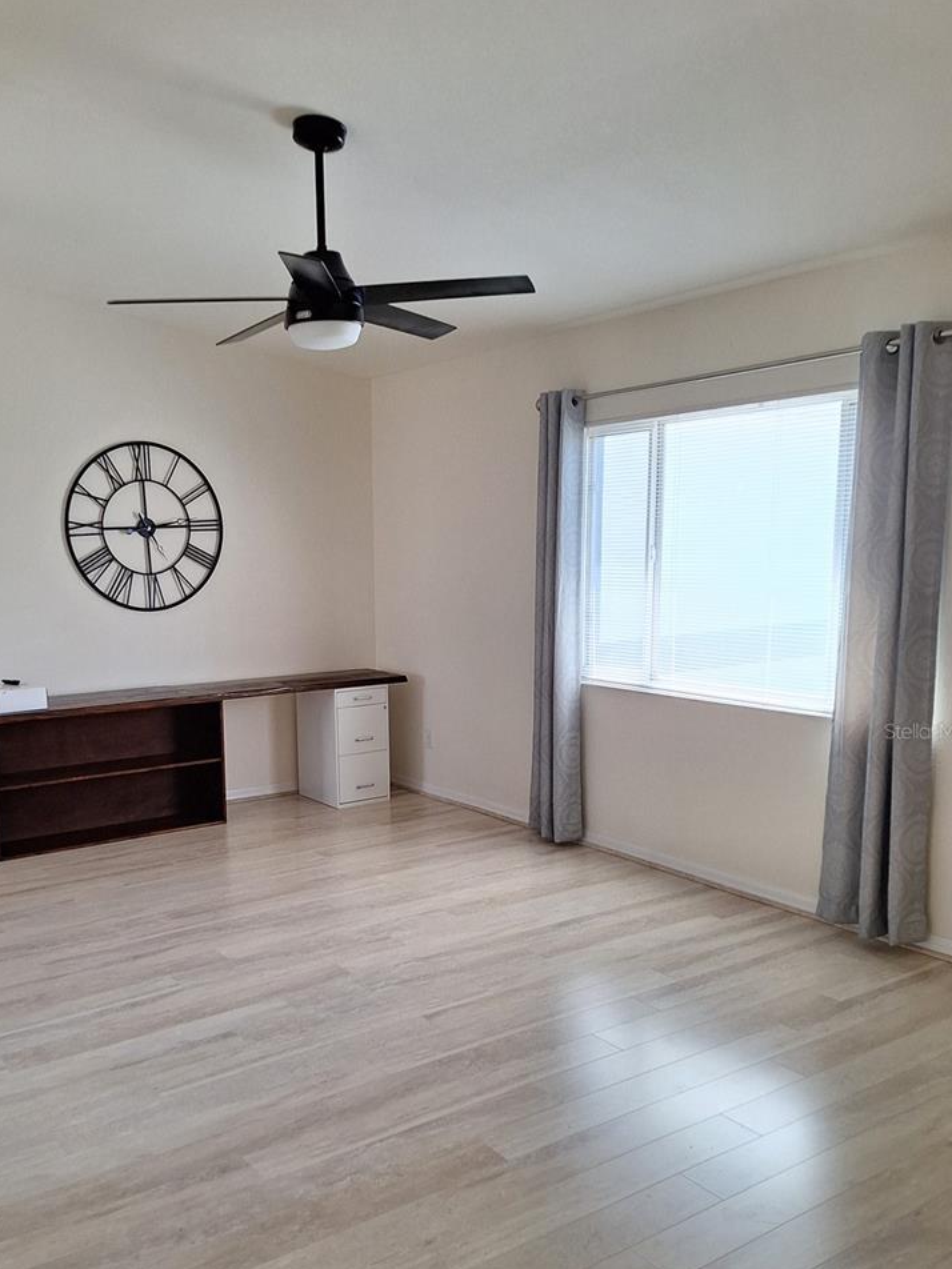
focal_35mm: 29
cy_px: 730
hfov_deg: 47.9
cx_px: 379
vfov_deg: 61.4
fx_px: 1063
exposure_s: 1/100
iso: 64
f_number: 1.8
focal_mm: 5.54
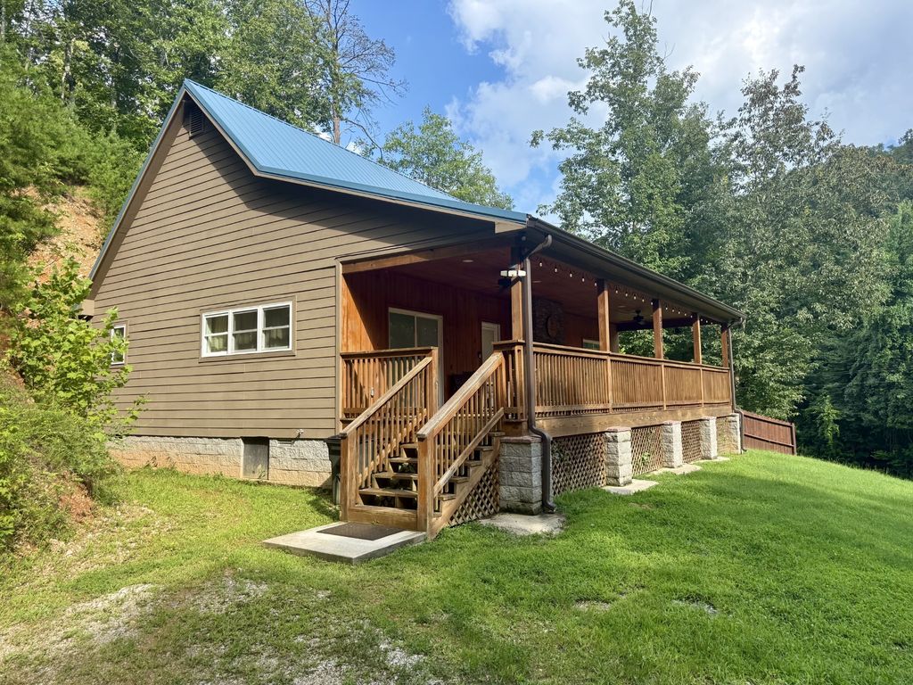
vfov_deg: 56.8
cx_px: 456
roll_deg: +0.6
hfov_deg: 71.6
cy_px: 342
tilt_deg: +6.5
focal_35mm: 24
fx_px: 633
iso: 100
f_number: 1.78
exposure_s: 1/1653
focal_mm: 6.76
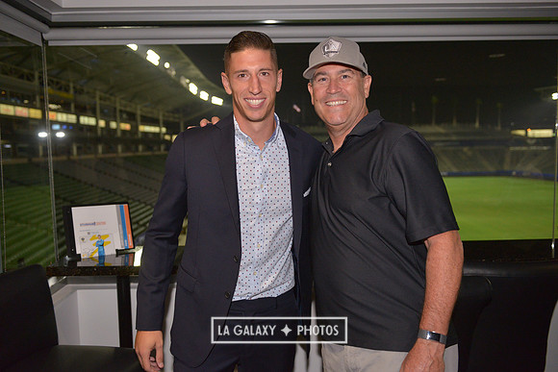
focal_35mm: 32
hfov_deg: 58.7
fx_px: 496
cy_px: 186
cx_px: 279
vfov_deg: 41.1
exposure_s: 1/1600
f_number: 3.2
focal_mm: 32
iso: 2500
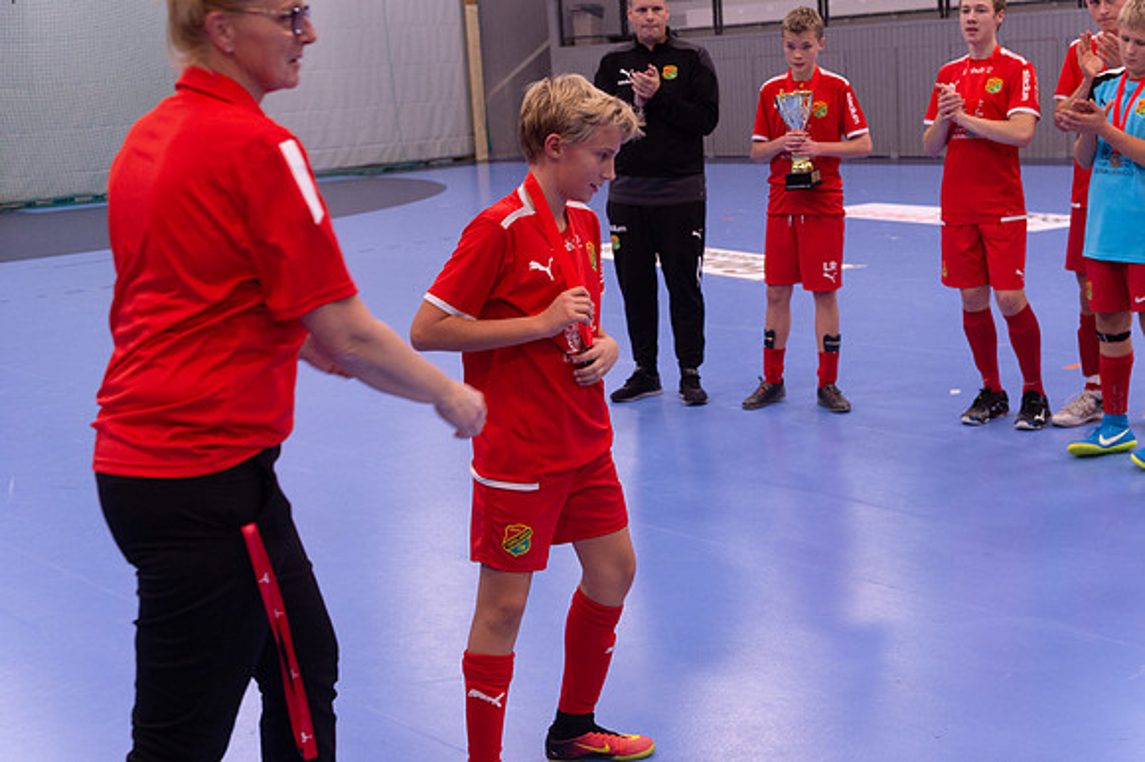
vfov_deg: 26.0
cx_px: 572
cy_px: 381
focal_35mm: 52
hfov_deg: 38.2
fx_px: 1653
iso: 1800
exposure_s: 1/200
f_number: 3.5
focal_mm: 52
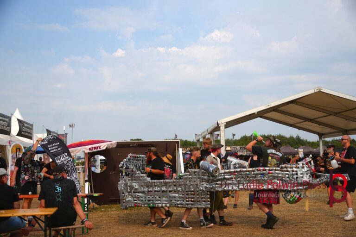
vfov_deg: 28.1
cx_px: 178
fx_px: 475
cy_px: 118
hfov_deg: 41.1
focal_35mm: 48
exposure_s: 1/640
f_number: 4.5
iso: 100
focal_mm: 32
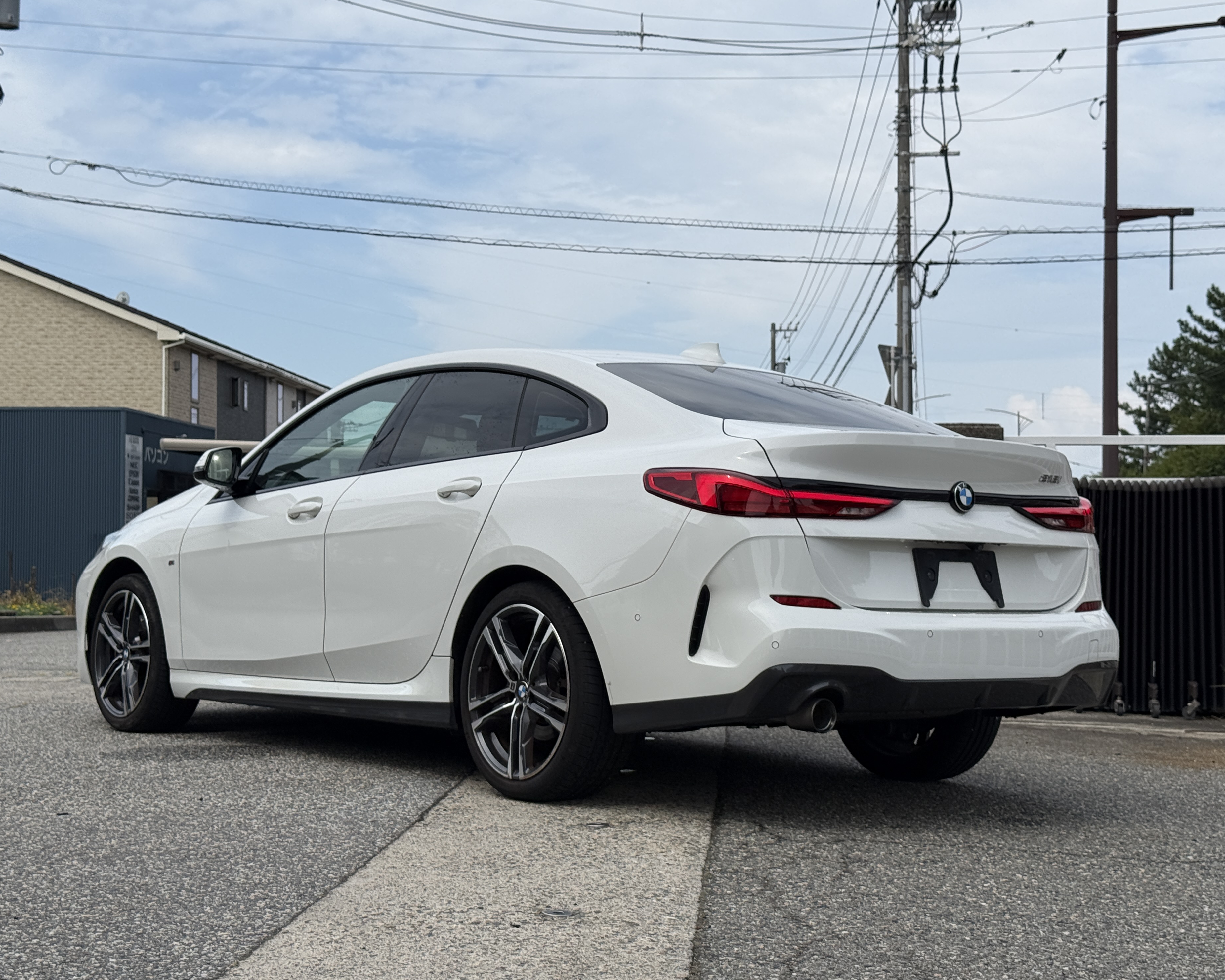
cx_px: 605
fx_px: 1849
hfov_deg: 36.7
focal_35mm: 51
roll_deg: -0.5
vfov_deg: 29.7
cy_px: 484
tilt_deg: +2.5
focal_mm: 6.76
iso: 64
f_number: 1.78
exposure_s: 1/6536
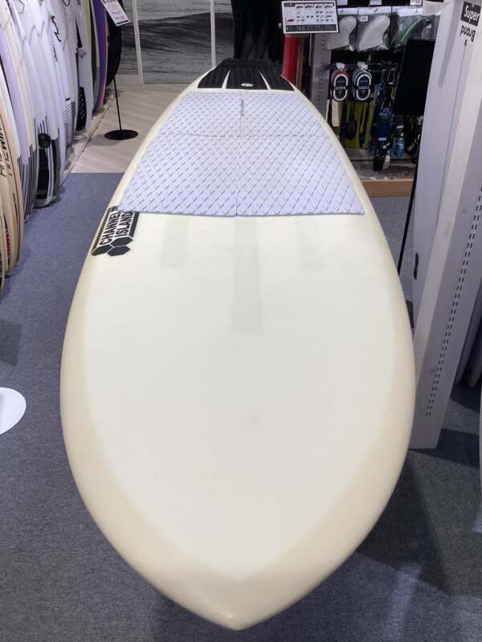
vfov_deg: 58.4
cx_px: 241
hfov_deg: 45.4
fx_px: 576
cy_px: 321
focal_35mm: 31
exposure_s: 1/120
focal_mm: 3.3
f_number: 2.4
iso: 64
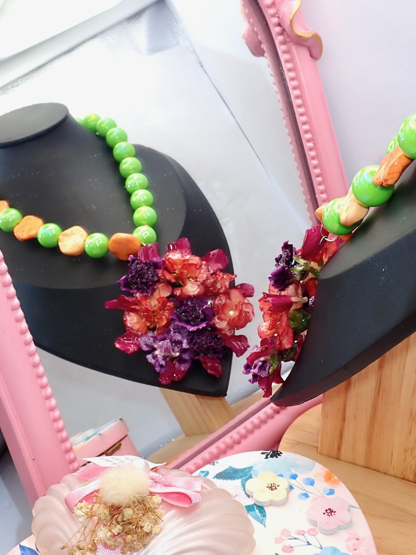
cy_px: 281
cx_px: 210
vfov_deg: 42.9
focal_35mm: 44
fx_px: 705
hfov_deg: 32.9
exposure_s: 1/60
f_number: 3.2
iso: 100
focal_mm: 5.79
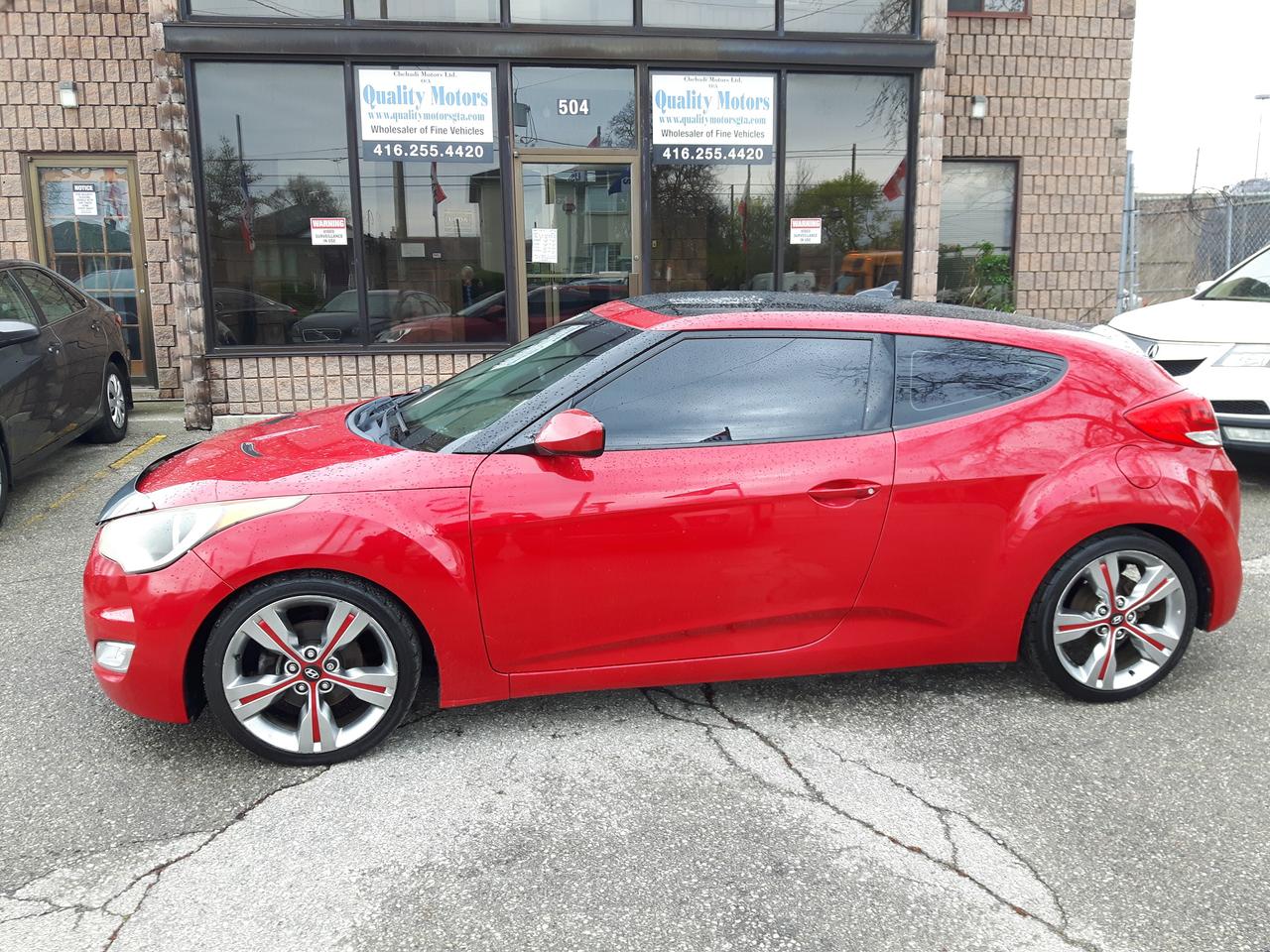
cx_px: 635
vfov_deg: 45.4
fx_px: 1137
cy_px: 476
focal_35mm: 31
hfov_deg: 58.4
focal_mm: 3.7
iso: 40
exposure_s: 1/100
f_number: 1.9
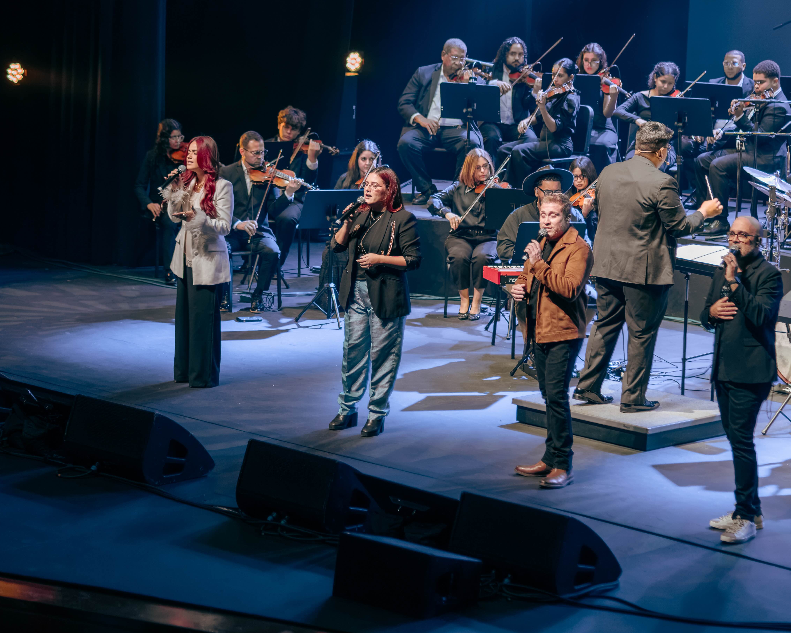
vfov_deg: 12.5
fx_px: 2879
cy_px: 228
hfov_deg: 15.6
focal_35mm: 123
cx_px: 413
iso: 1000
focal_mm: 85
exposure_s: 1/100
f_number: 2.2
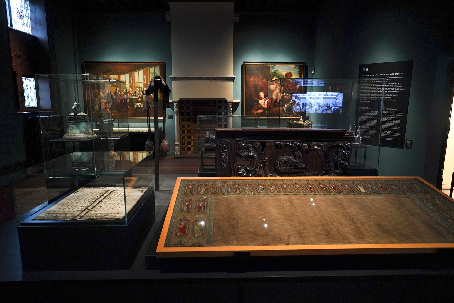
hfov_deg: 73.7
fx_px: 303
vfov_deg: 53.1
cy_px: 152
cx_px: 227
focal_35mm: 24
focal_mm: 24
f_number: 2.8
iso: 3200
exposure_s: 1/80
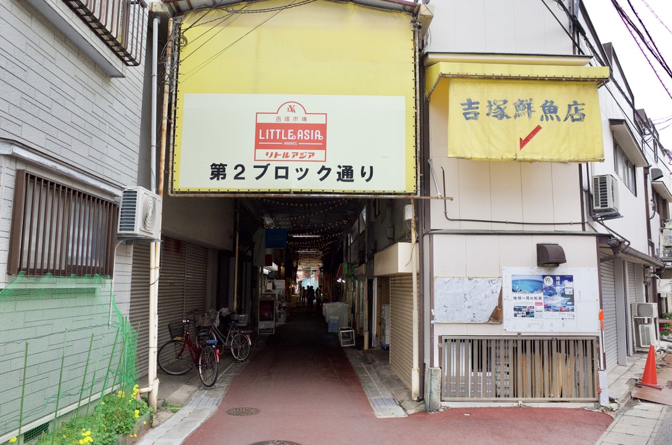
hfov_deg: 65.6
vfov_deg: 46.2
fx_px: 522
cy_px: 222
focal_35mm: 28
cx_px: 336
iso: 640
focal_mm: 18.3
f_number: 3.5
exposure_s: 1/1500
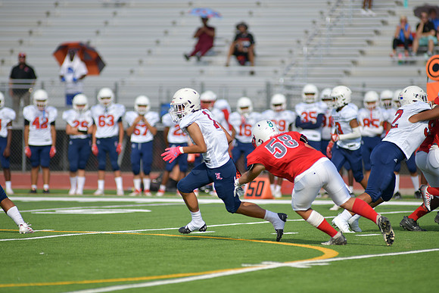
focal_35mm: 300
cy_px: 146
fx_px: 3659
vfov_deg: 4.6
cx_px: 220
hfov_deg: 6.9
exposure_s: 1/2000
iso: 110
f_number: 3.5
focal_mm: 300
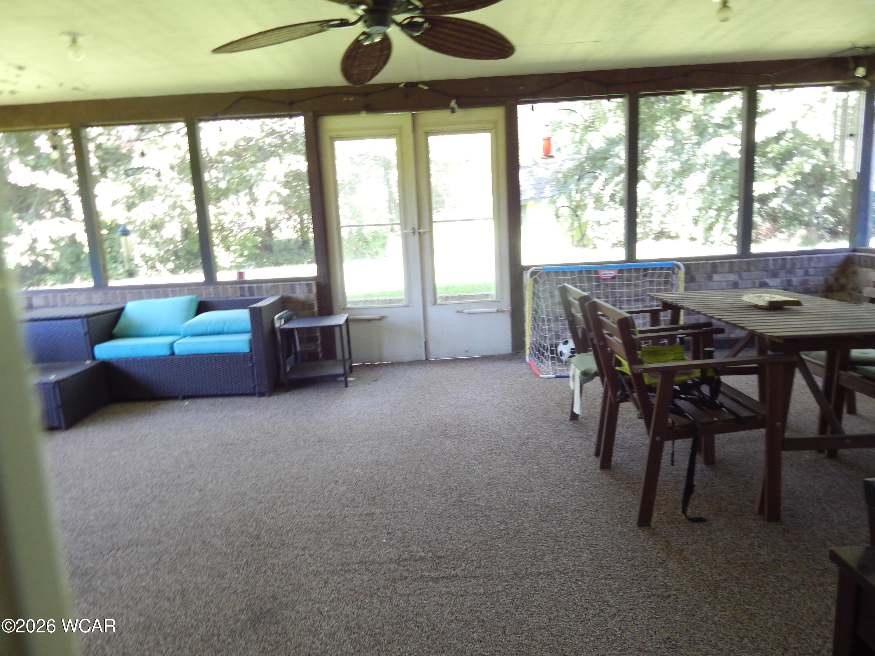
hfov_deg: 73.9
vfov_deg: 58.9
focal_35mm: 23
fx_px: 581
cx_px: 438
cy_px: 328
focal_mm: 4
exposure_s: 1/30
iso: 200
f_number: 3
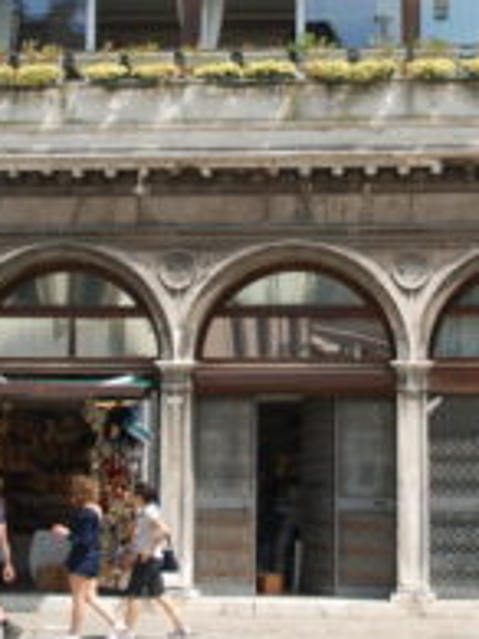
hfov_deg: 16.6
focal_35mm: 89
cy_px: 182
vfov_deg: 21.9
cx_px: 223
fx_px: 1644
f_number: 7.1
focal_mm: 24
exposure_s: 1/200
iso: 100
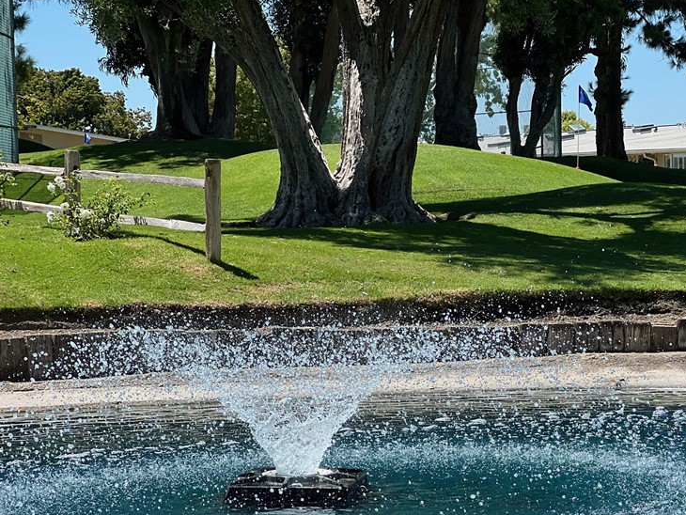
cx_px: 466
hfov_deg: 18.1
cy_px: 342
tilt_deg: -2.6
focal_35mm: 108
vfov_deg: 13.7
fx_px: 2141
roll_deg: +0.5
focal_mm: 9
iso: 32
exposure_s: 1/481
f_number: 2.8
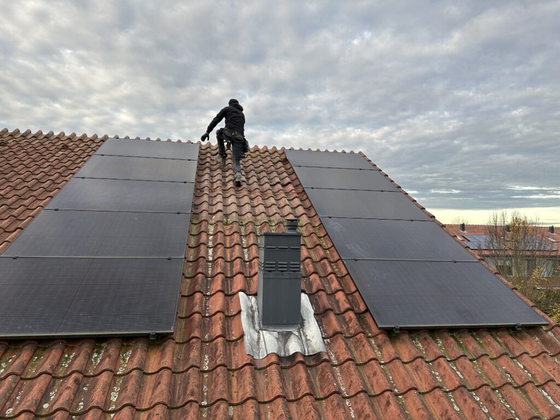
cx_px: 280
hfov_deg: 71.6
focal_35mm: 24
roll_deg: -0.9
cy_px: 210
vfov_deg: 56.8
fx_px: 388
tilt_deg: +3.7
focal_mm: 6.86
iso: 80
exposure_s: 1/604
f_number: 1.78
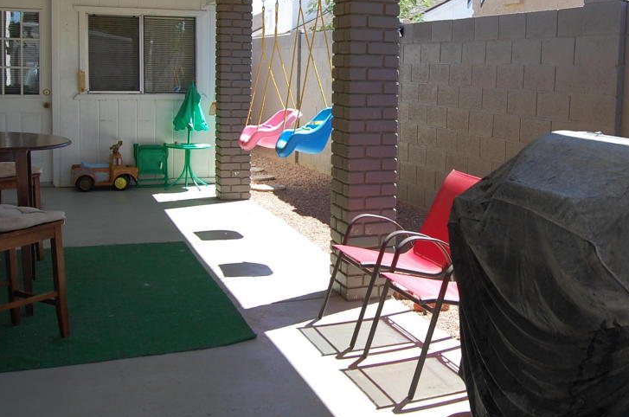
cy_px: 143
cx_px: 402
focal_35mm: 43
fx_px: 750
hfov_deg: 45.0
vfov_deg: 30.9
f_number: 7.1
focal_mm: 18
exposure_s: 1/200
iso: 200
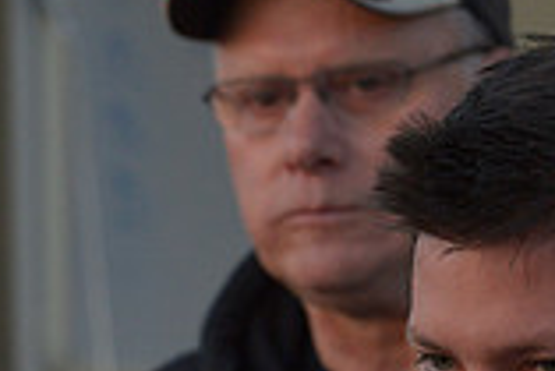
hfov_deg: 2.9
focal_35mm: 701
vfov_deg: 2.0
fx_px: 10817
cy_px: 380
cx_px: 460
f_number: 5
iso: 1600
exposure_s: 1/250
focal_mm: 190
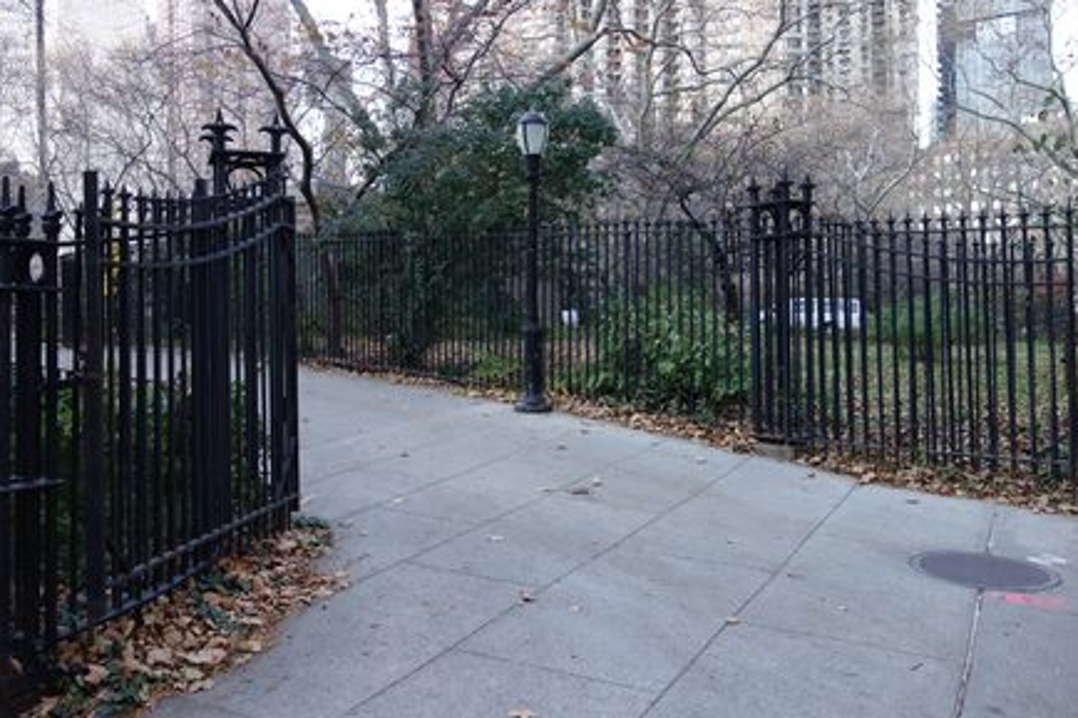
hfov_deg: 60.2
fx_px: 928
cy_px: 338
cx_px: 489
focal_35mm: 31
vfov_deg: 42.3
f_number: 1.8
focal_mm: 10.4
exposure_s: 1/250
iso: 500
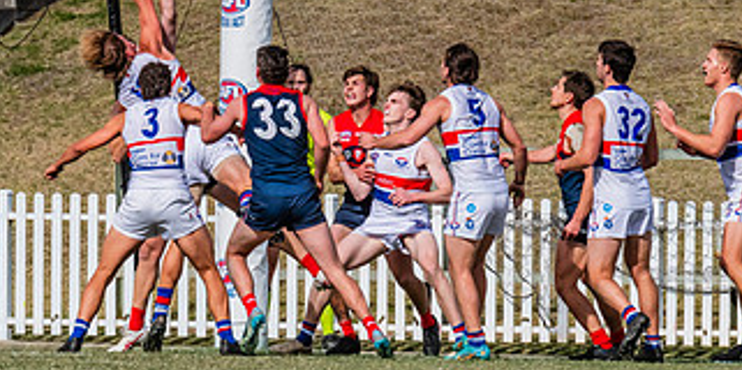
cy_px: 120
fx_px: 19869
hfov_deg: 2.1
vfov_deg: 1.1
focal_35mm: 1037
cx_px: 253
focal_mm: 420
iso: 800
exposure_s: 1/1600
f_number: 13
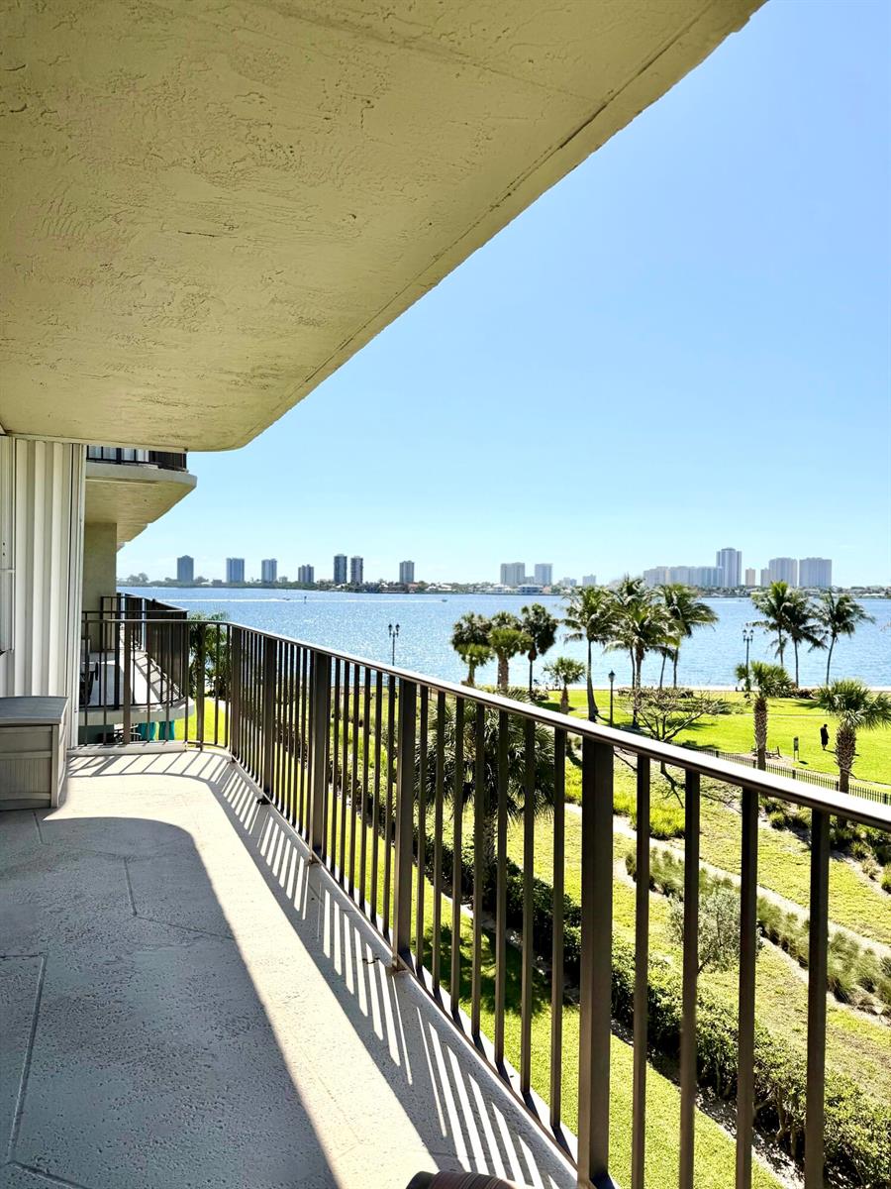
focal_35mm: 24
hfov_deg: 56.8
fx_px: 824
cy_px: 594
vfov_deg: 71.6
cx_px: 446
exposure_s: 1/9091
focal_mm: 6.76
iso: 80
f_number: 1.78
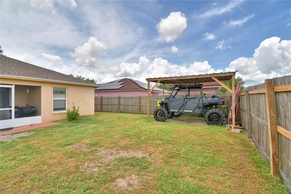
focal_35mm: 15
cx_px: 146
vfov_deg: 77.3
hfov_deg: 100.4
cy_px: 97
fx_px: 121
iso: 100
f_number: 9
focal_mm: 10
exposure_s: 1/250
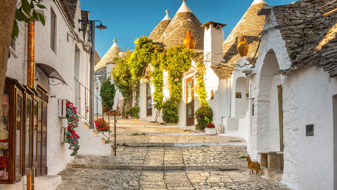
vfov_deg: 25.4
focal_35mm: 47
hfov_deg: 43.7
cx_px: 167
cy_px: 95
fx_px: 420
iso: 100
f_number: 9
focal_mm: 44
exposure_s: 1/100
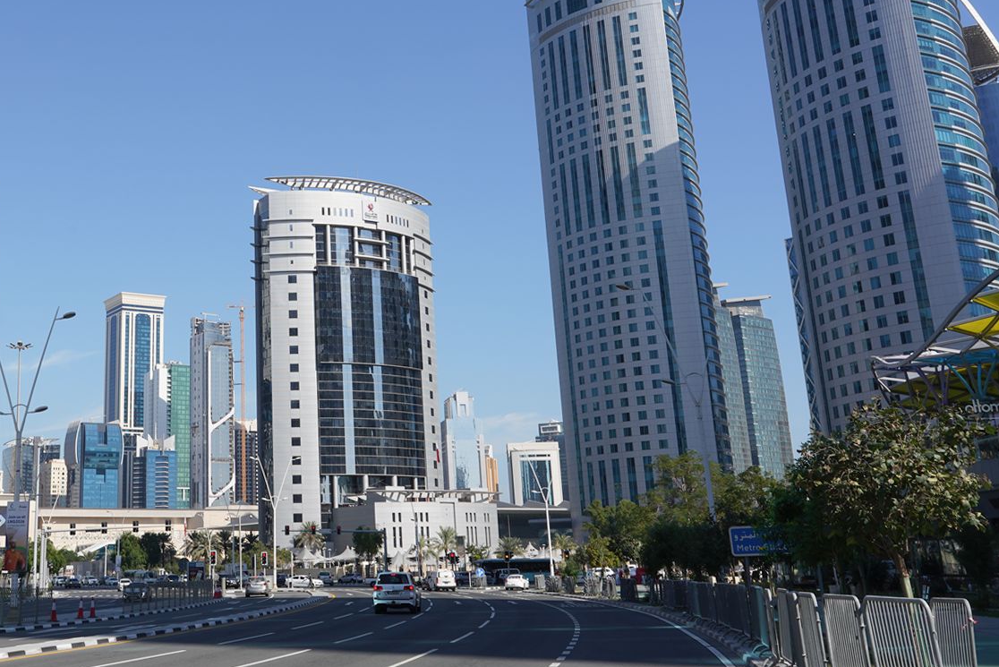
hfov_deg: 44.3
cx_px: 279
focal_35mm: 43
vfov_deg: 30.8
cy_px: 187
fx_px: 1194
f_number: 16
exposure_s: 1/100
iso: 100
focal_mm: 24
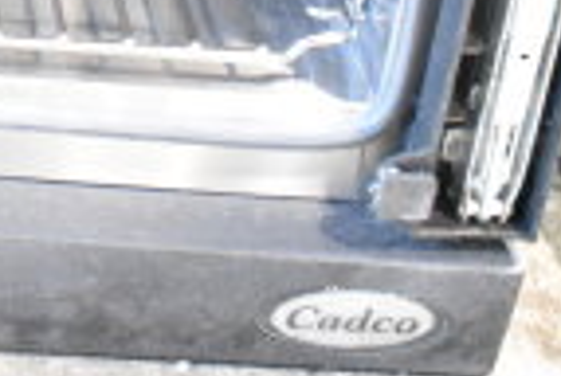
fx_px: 1796
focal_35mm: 115
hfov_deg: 16.3
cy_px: -143
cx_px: -275
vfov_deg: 11.6
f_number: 4.5
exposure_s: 1/80
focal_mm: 18
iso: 6400
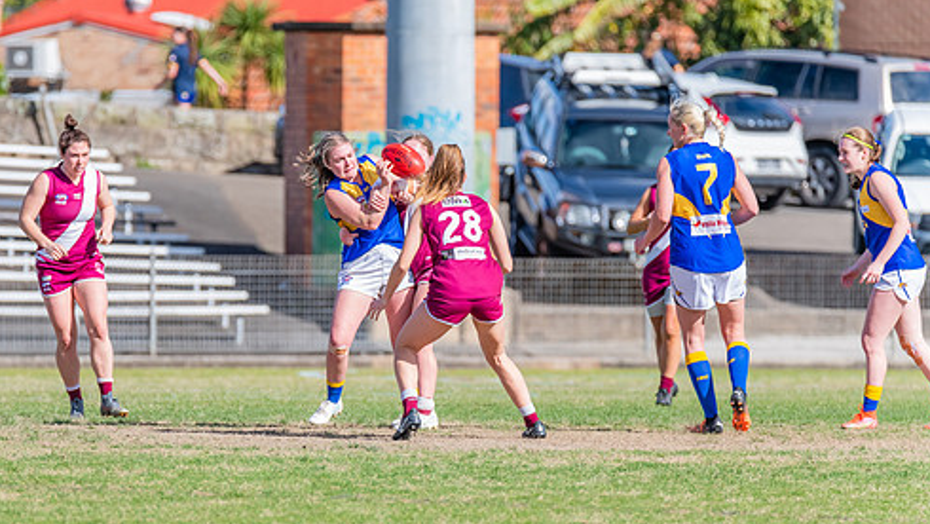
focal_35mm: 695
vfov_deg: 1.8
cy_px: 331
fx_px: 17144
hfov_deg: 3.1
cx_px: 393
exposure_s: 1/1600
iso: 800
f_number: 9
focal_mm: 550
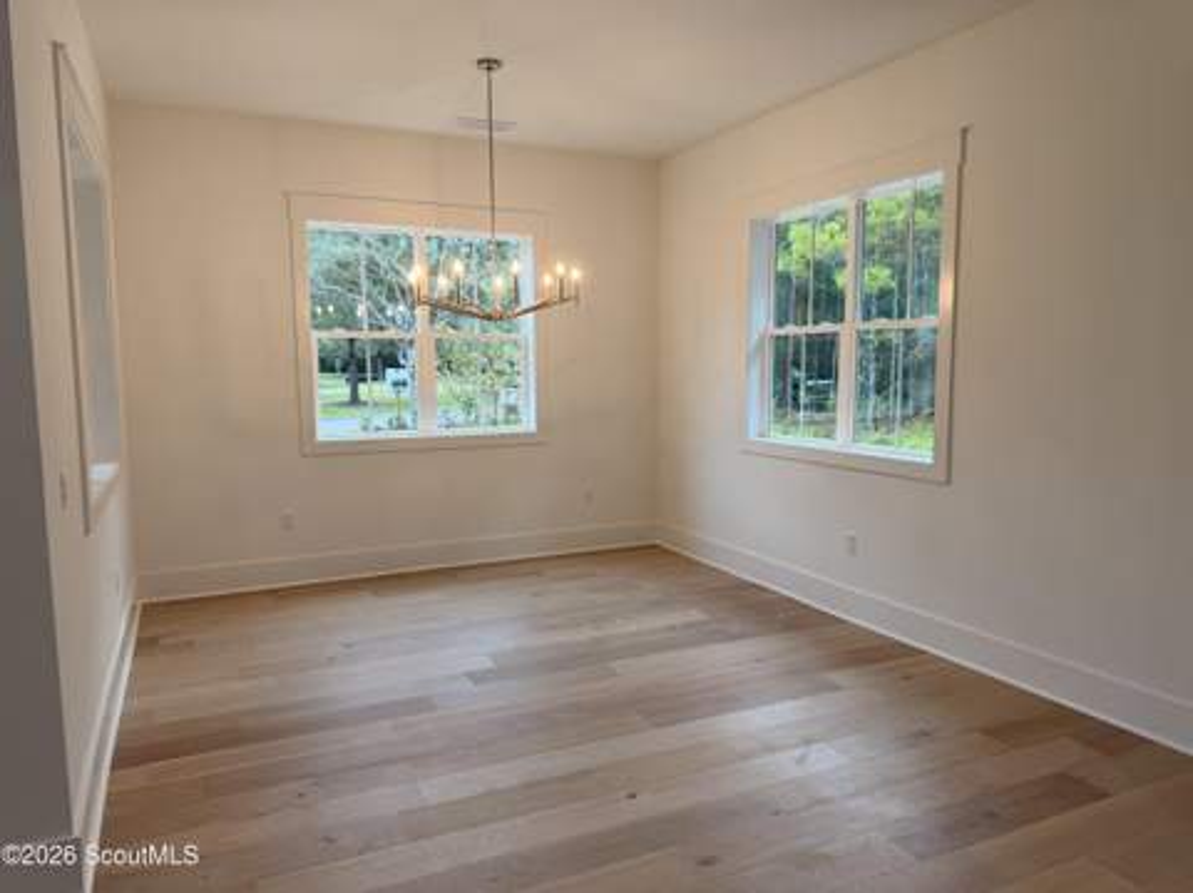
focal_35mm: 24
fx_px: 826
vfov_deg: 56.7
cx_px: 596
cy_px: 446
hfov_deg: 71.7
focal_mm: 6.76
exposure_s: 1/120
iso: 64
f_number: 1.78
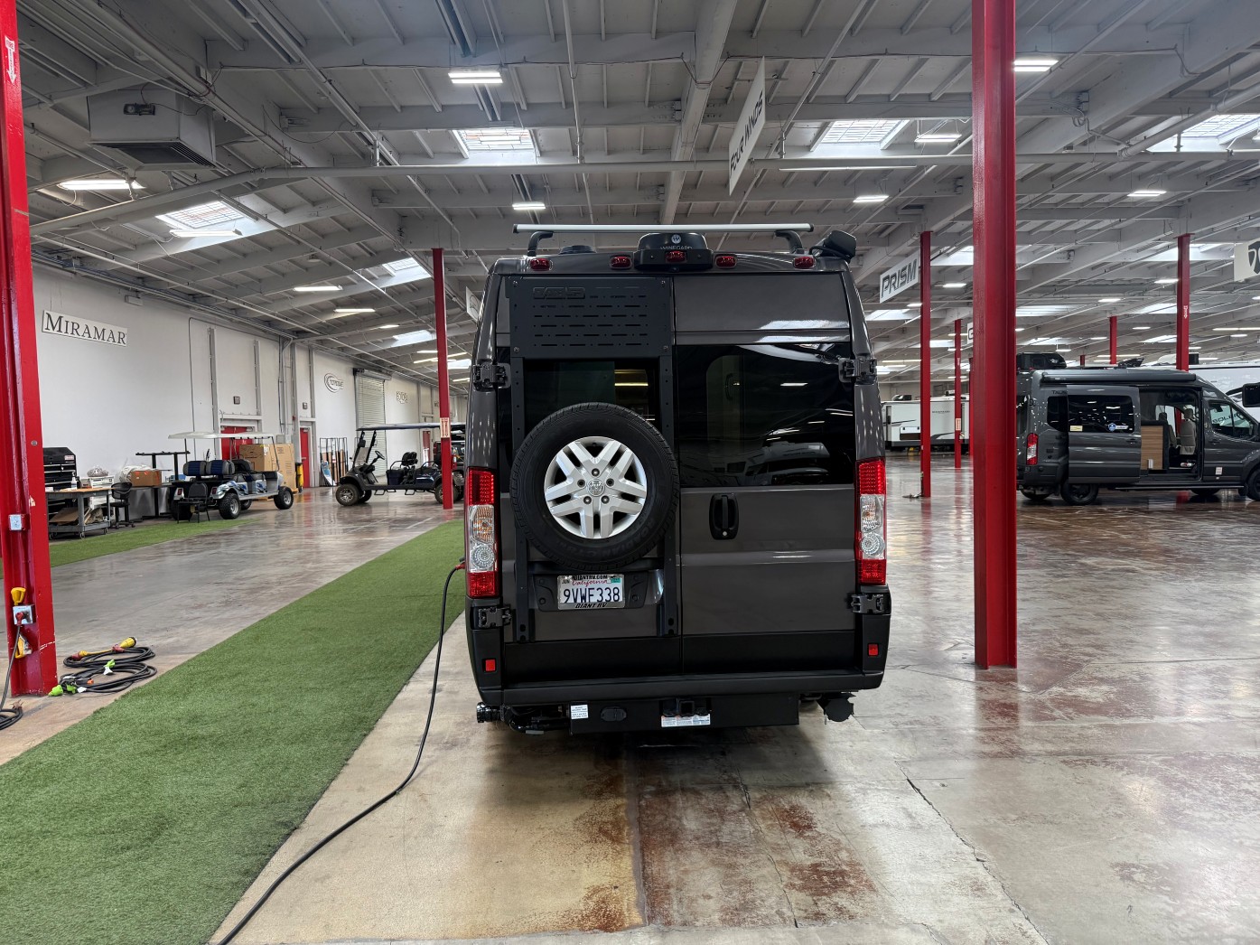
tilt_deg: -2.2
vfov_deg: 56.8
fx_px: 874
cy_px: 472
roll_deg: +0.4
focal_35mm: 24
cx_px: 630
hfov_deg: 71.6
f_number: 1.78
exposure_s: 1/168
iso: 200
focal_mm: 6.76
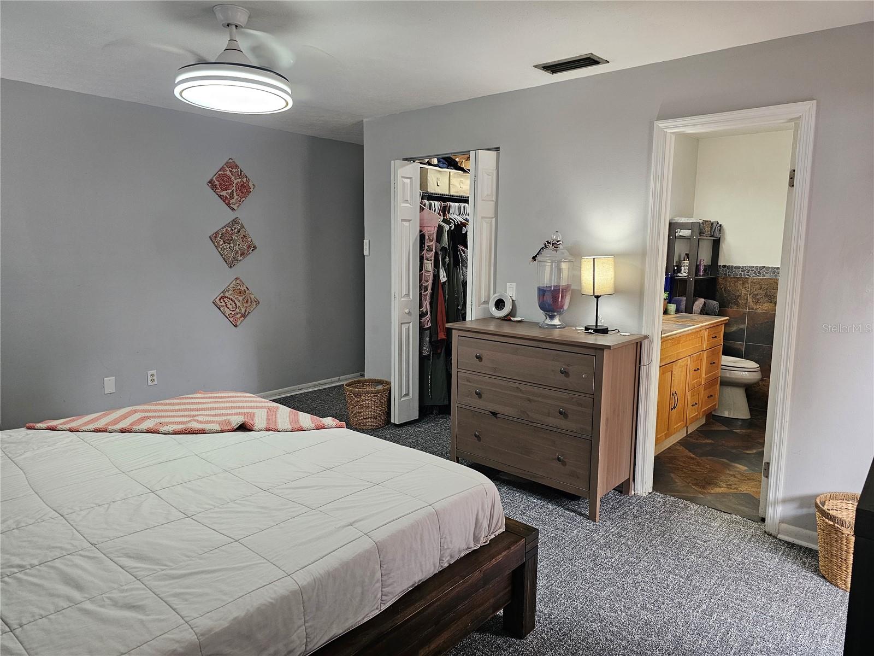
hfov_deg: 73.9
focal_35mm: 23
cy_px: 328
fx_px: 581
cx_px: 437
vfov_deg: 58.9
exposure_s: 1/120
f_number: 1.7
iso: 320
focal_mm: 6.3
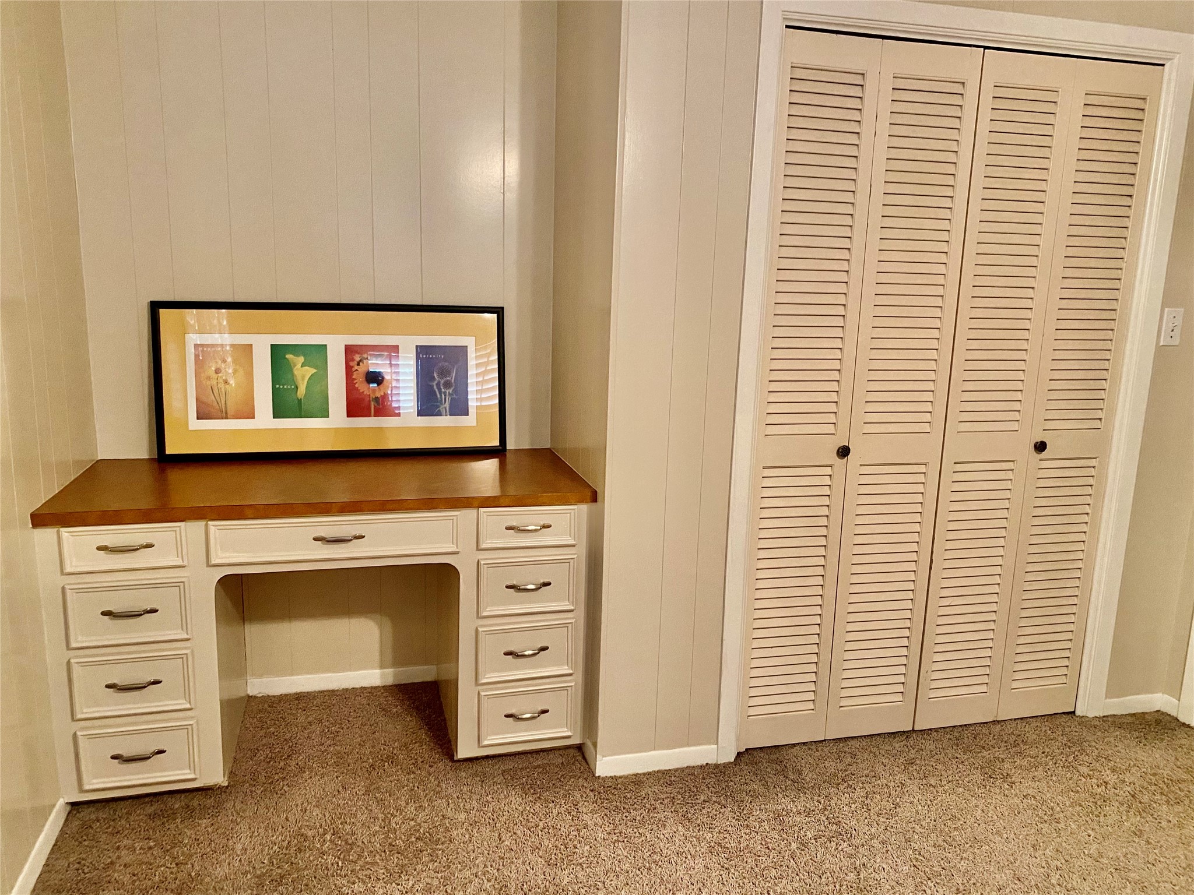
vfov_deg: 53.1
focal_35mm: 26
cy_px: 448
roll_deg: -1.8
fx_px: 897
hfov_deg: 67.3
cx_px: 597
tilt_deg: -11.2
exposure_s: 1/30
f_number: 1.8
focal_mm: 4.25
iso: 500
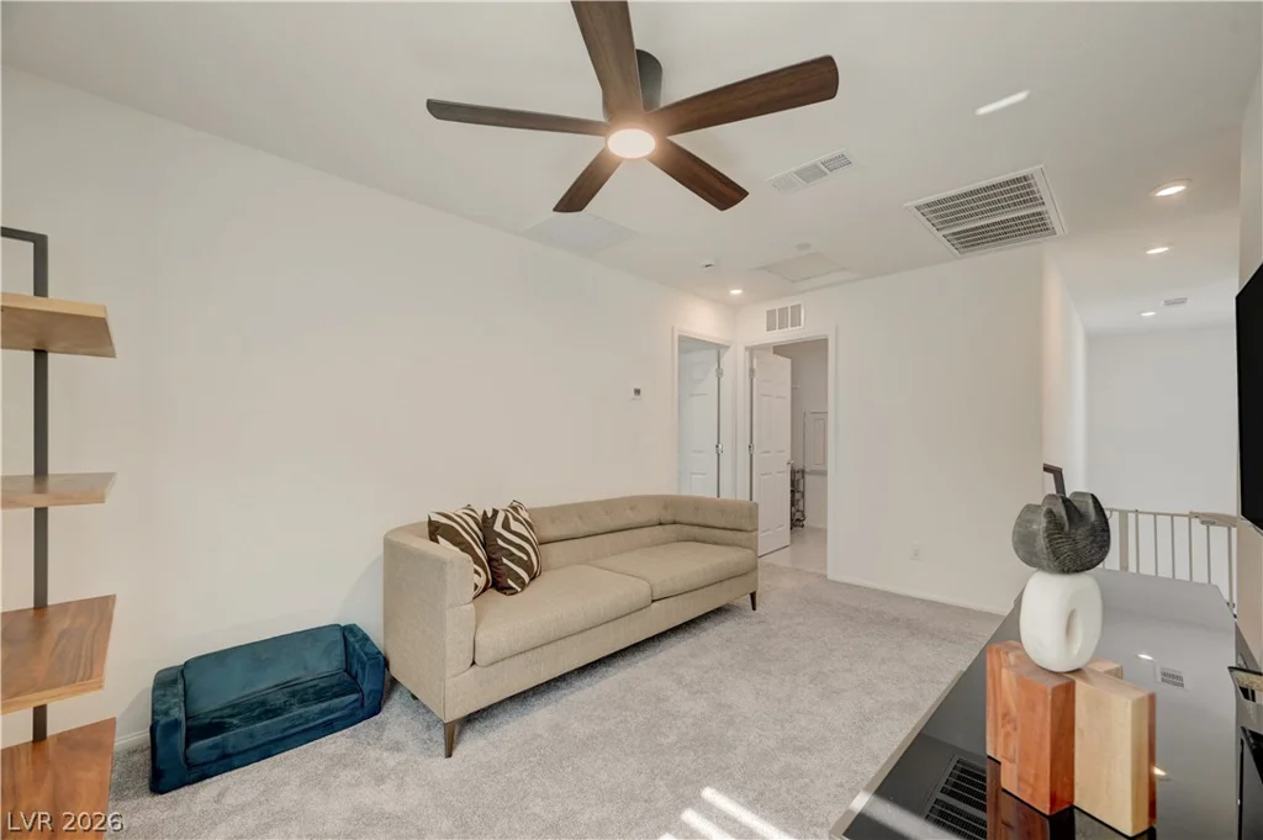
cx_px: 632
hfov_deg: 104.3
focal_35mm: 14
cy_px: 420
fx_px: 491
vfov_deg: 81.1
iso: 800
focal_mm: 14
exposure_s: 1/20
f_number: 8
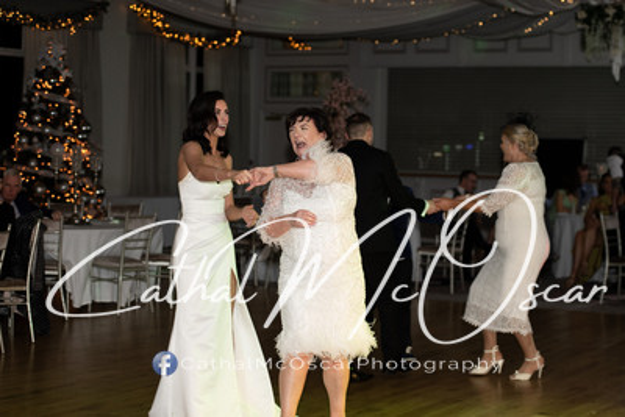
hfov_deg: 18.8
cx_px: 338
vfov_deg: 12.6
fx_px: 1892
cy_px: 190
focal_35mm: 109
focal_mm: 100
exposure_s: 1/250
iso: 640
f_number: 2.8
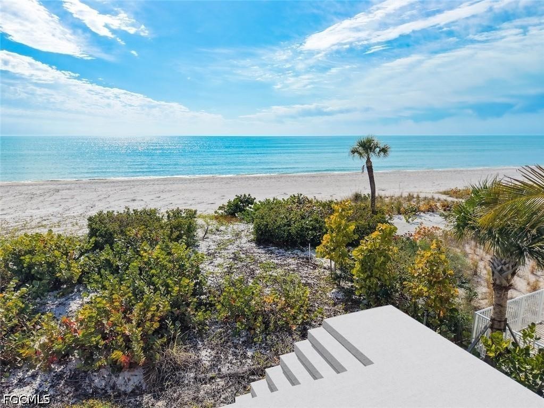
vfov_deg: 56.8
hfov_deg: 71.6
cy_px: 204
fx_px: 377
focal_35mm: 24
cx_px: 272
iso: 240
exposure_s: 1/8000
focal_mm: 8.67
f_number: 1.8
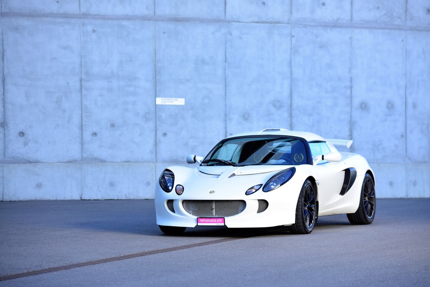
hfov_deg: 17.1
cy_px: 144
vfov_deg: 11.4
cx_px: 215
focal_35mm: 120
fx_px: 1434
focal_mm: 120
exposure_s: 1/80
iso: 100
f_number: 4.5
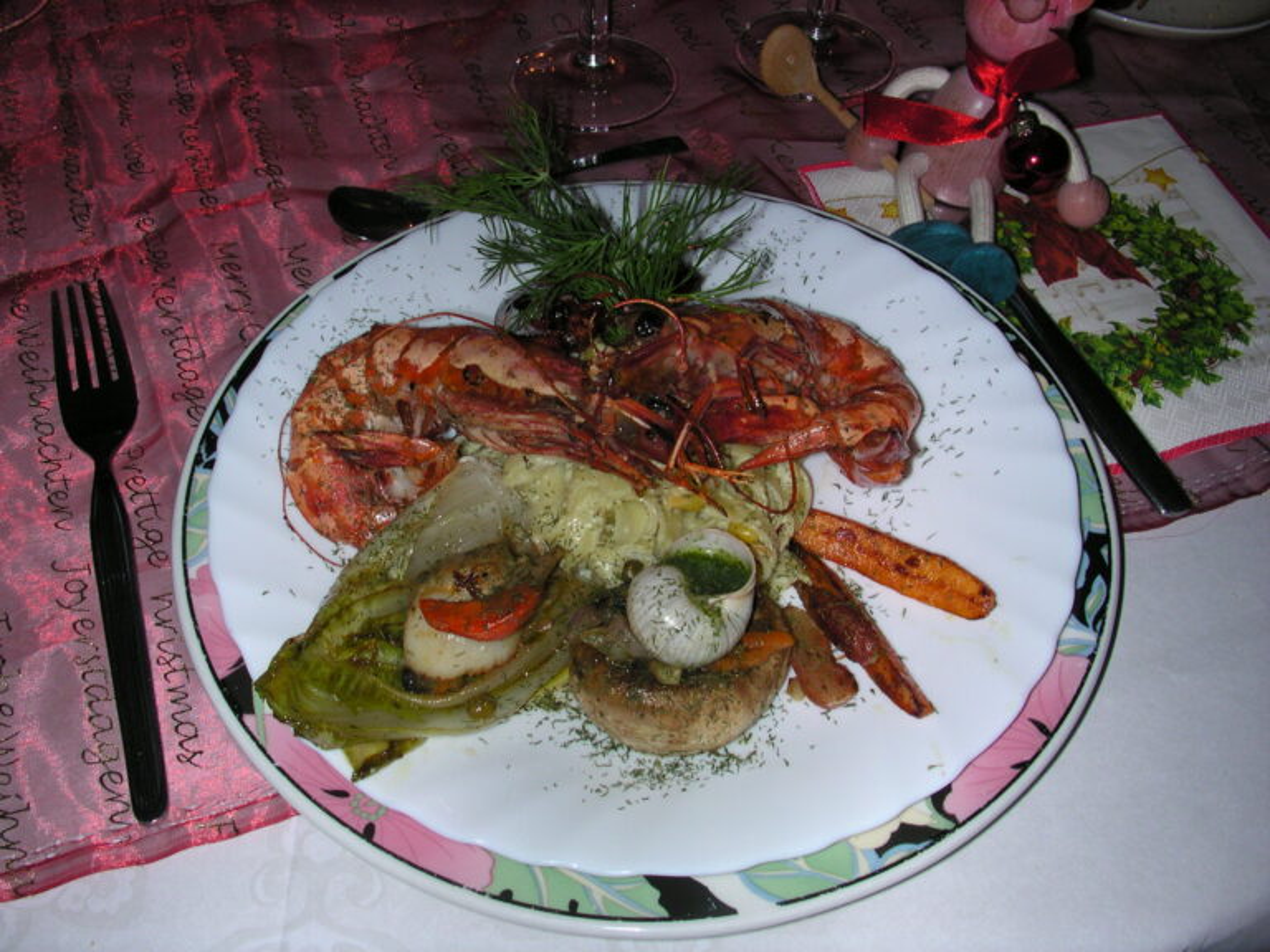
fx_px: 1357
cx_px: 635
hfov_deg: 50.1
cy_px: 476
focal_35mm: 37
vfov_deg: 38.7
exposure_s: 1/60
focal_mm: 5.6
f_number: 4.5
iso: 100
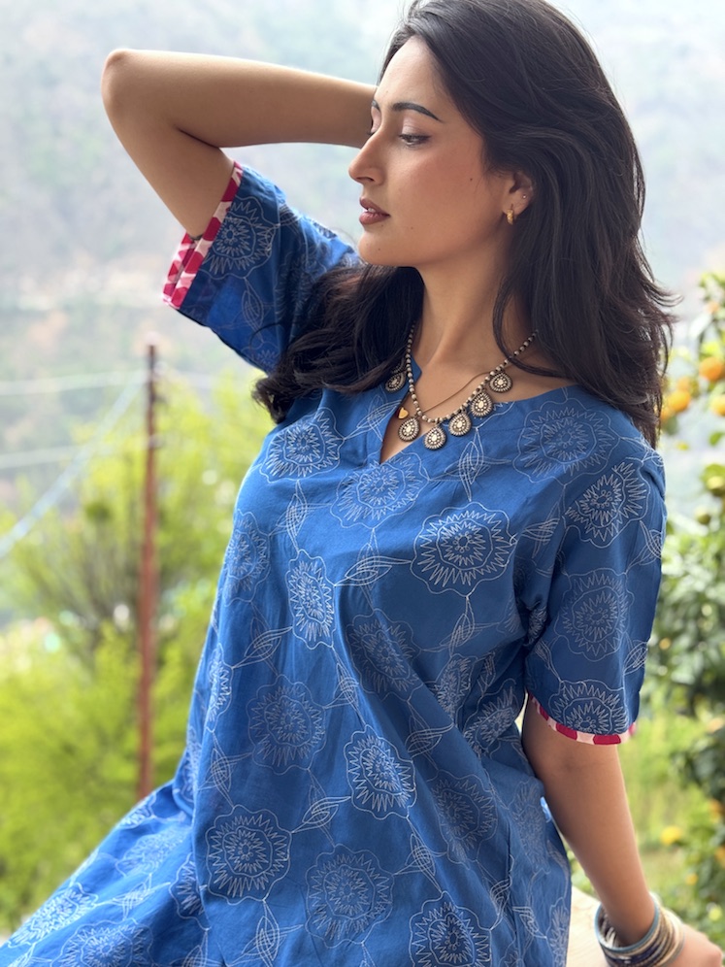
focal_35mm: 48
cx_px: 362
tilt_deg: -15.8
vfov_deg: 39.7
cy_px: 484
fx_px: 1340
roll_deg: -0.5
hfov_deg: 30.3
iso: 64
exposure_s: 1/184
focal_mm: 6.76
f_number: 1.78
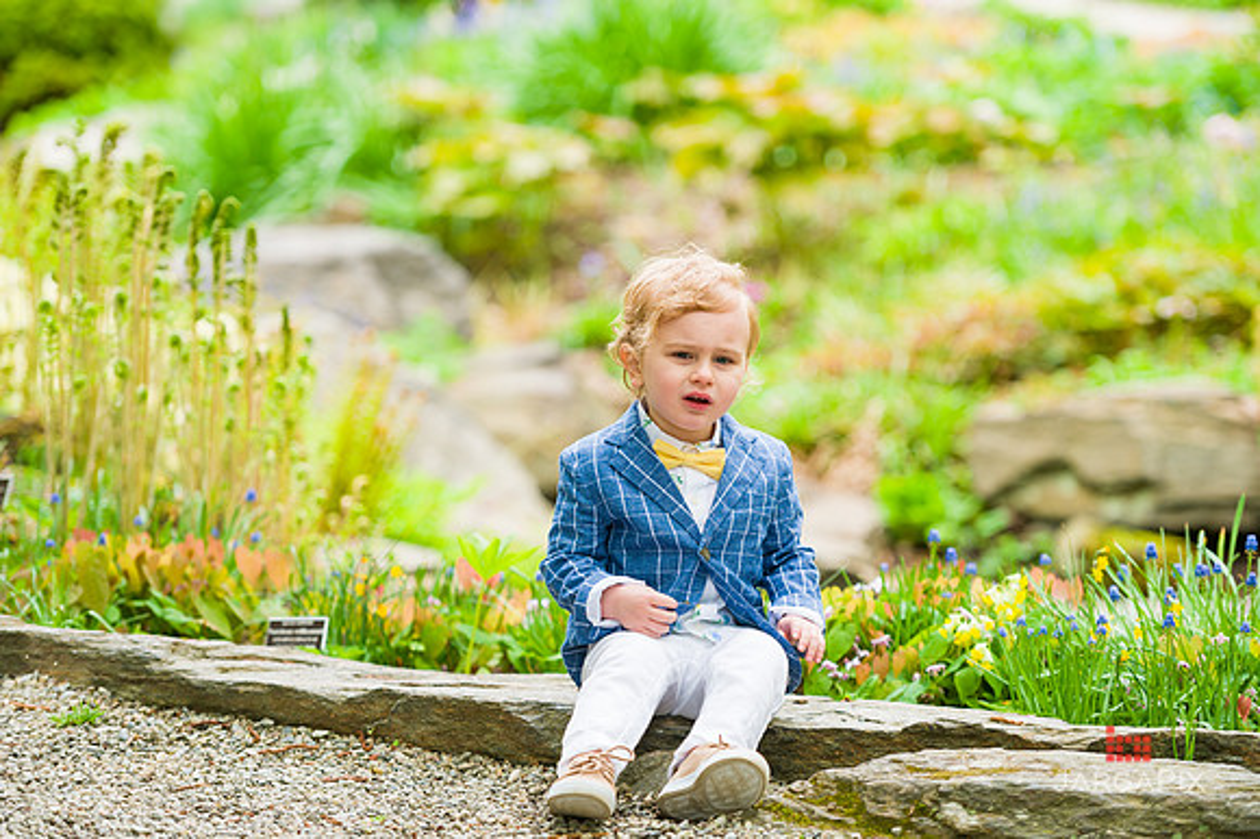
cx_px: 630
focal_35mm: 130
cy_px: 420
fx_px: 4547
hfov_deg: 15.8
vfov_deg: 10.5
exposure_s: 1/320
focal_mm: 130
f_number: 3.2
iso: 200
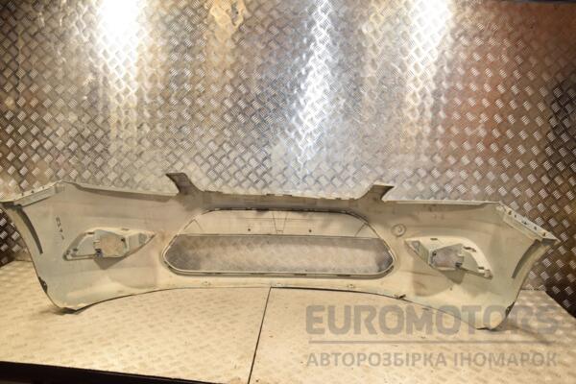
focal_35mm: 27
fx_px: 432
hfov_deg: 67.4
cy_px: 192
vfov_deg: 47.9
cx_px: 288
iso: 800
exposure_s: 1/200
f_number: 6.3
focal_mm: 18
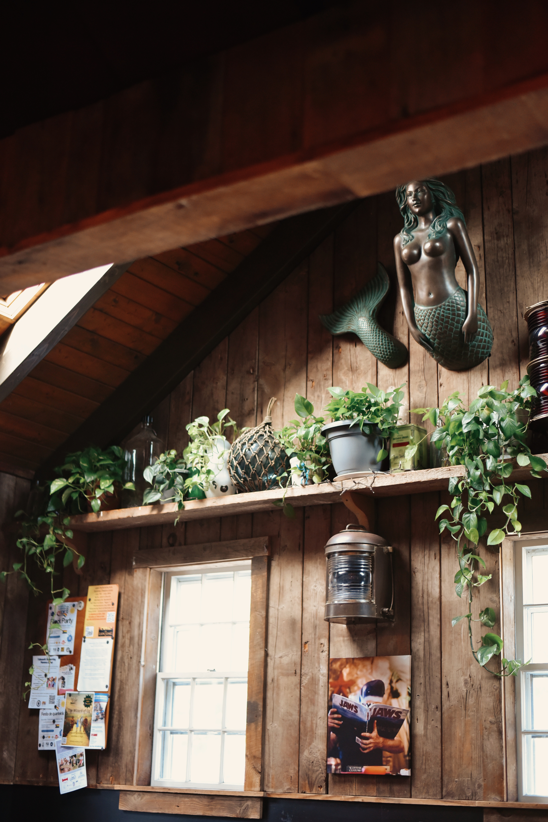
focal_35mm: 50
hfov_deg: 27.0
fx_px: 1141
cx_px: 274
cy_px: 411
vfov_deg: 39.6
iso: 2500
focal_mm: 50
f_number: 1.8
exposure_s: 1/640
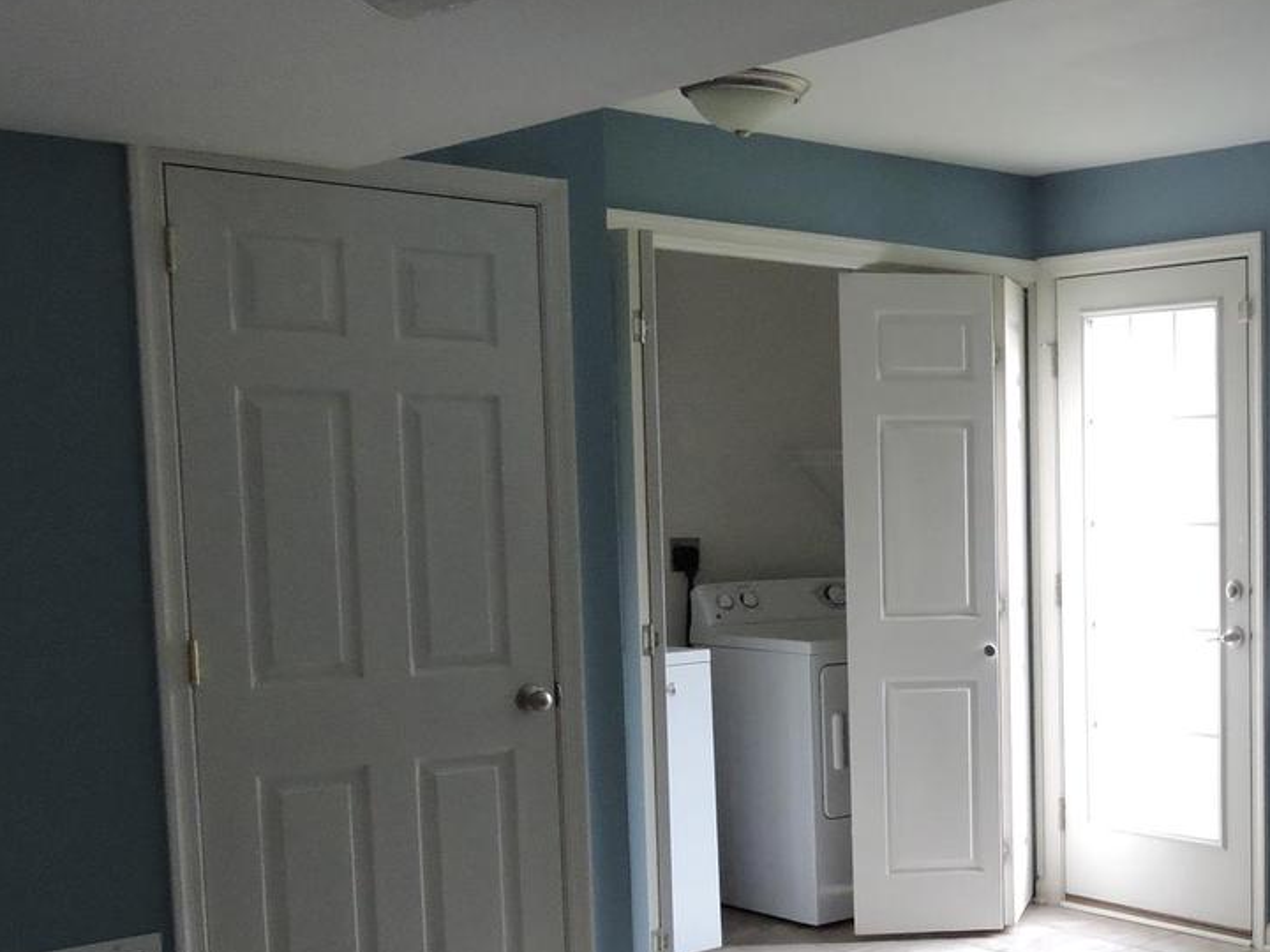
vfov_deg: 30.0
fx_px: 1761
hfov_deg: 36.3
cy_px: 647
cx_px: 1224
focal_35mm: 48
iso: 400
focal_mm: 4.3
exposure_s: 1/25
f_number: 3.3
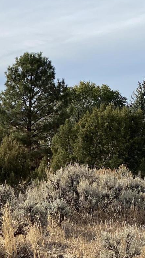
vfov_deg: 28.4
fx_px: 492
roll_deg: -2.6
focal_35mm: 72
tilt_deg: -11.2
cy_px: 224
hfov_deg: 15.9
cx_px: -44
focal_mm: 4.25
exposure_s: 1/2625
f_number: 1.8
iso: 32
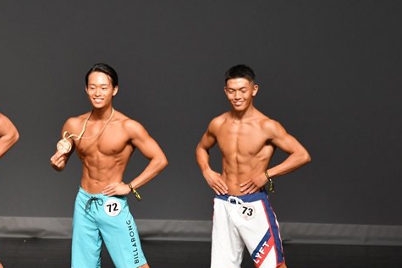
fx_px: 4915
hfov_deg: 4.7
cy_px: 198
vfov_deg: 3.1
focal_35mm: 440
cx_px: 92
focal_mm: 180
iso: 2500
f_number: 5.6
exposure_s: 1/400
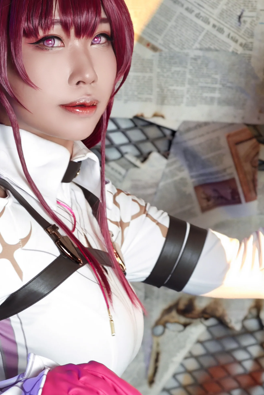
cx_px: 109
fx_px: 1793
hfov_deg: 8.4
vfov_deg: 12.6
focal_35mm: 163
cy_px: 256
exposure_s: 1/120
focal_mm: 12.28
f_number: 1.8
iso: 100
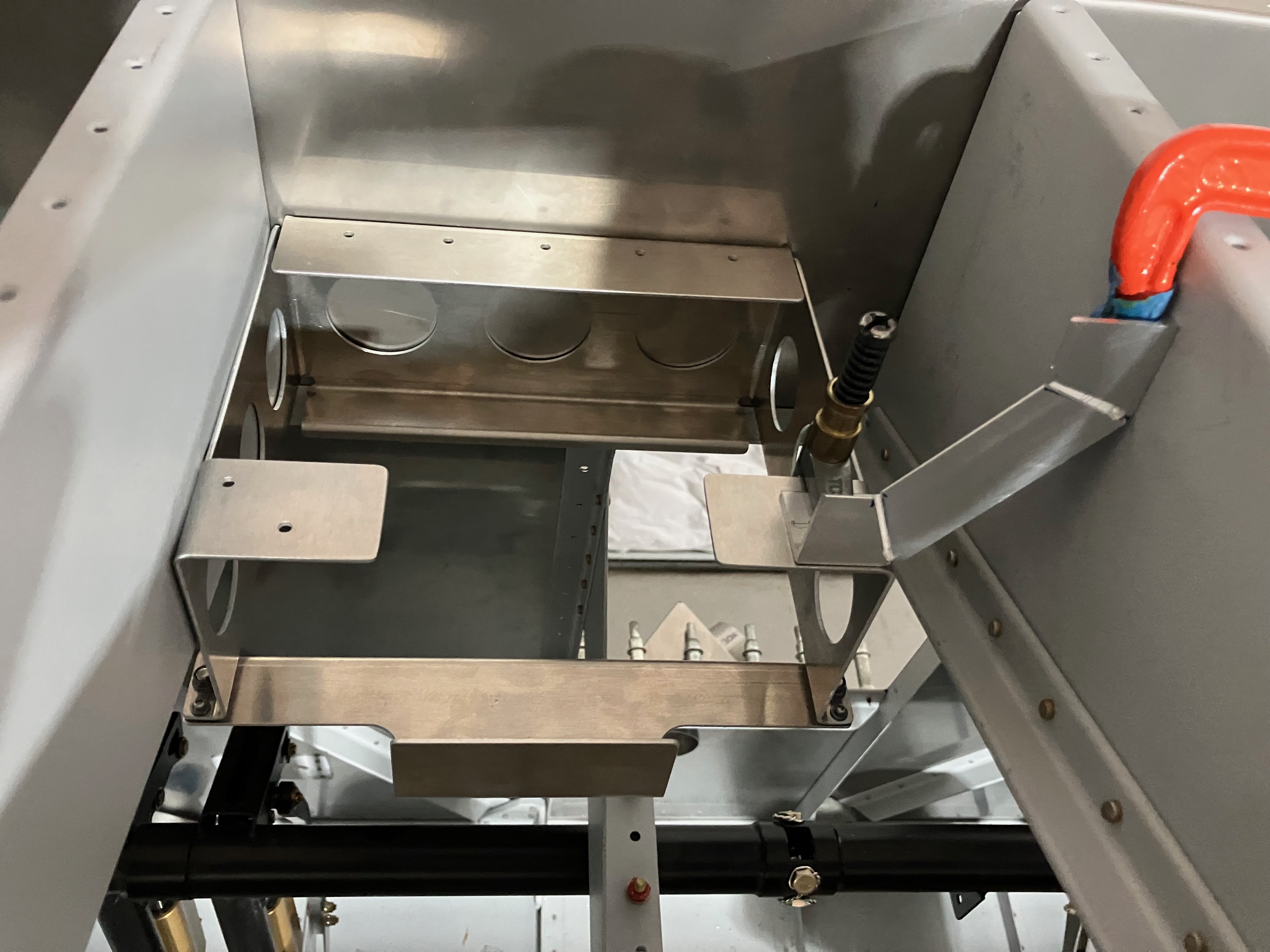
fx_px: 1027
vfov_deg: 49.7
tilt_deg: -54.3
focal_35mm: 28
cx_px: 635
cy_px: 476
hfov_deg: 63.4
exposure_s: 1/30
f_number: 1.8
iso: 500
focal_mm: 3.99
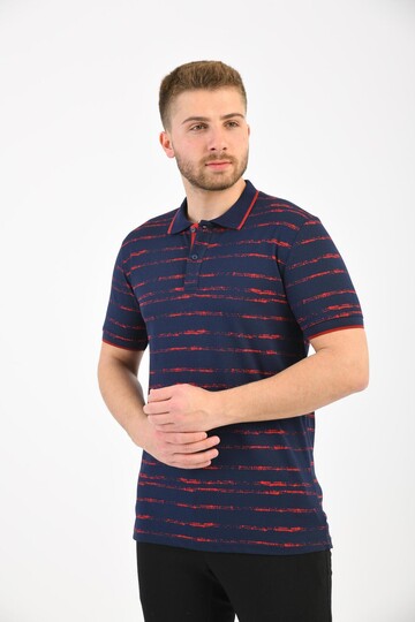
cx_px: 208
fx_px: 1176
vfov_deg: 29.7
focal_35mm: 68
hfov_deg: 20.0
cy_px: 311
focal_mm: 68
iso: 100
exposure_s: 1/160
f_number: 7.1
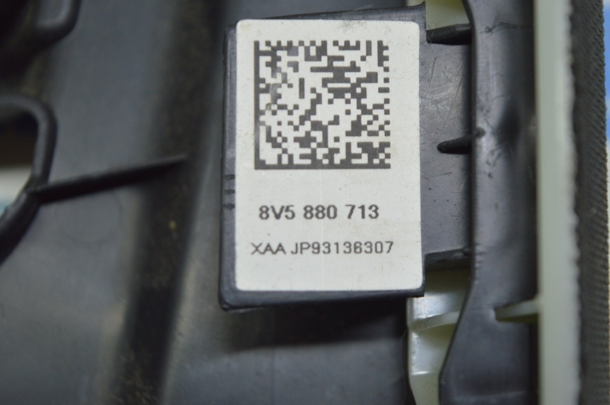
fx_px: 1397
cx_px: 305
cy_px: 202
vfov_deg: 16.5
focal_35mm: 82
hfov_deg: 24.6
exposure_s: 1/40
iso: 400
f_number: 5.6
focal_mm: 55
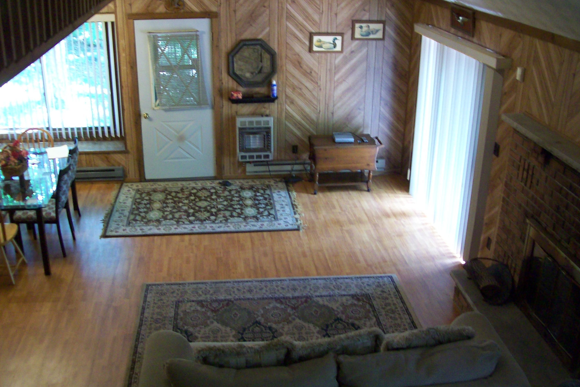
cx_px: 293
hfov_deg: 50.7
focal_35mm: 38
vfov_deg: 35.1
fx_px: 612
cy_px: 187
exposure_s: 1/10.6
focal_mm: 6
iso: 160
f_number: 2.7
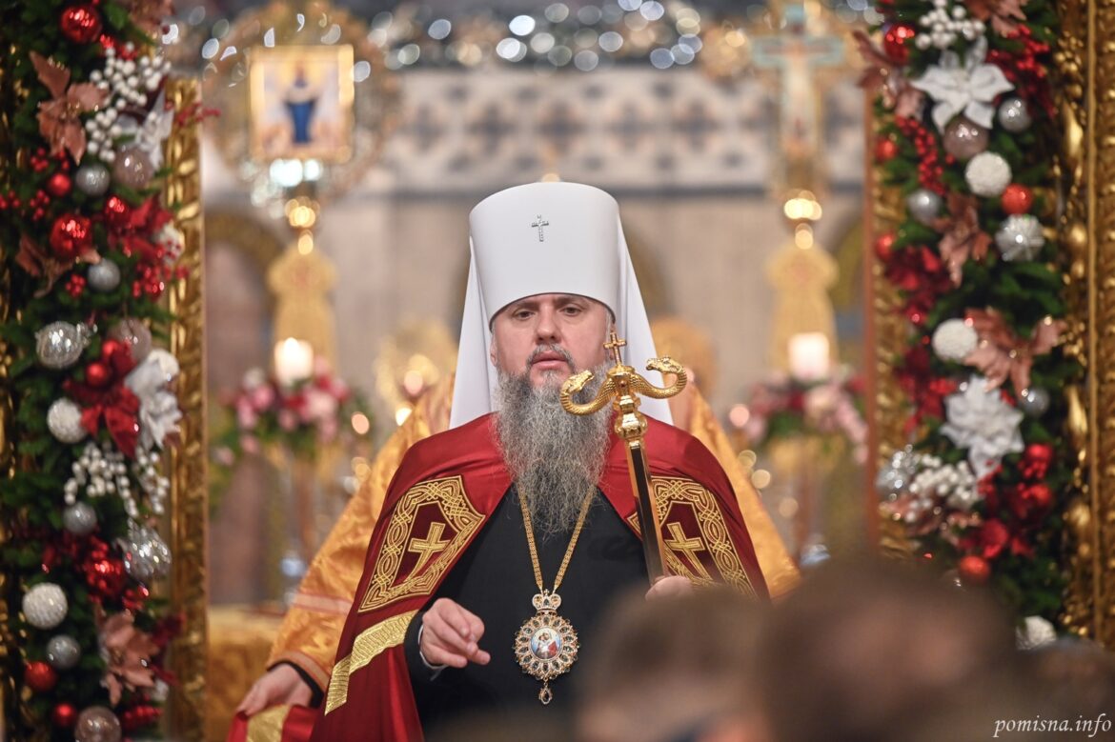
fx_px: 5727
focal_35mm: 185
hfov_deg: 11.1
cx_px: 558
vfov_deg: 7.4
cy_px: 371
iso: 2500
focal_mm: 185
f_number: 2.8
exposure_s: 1/160
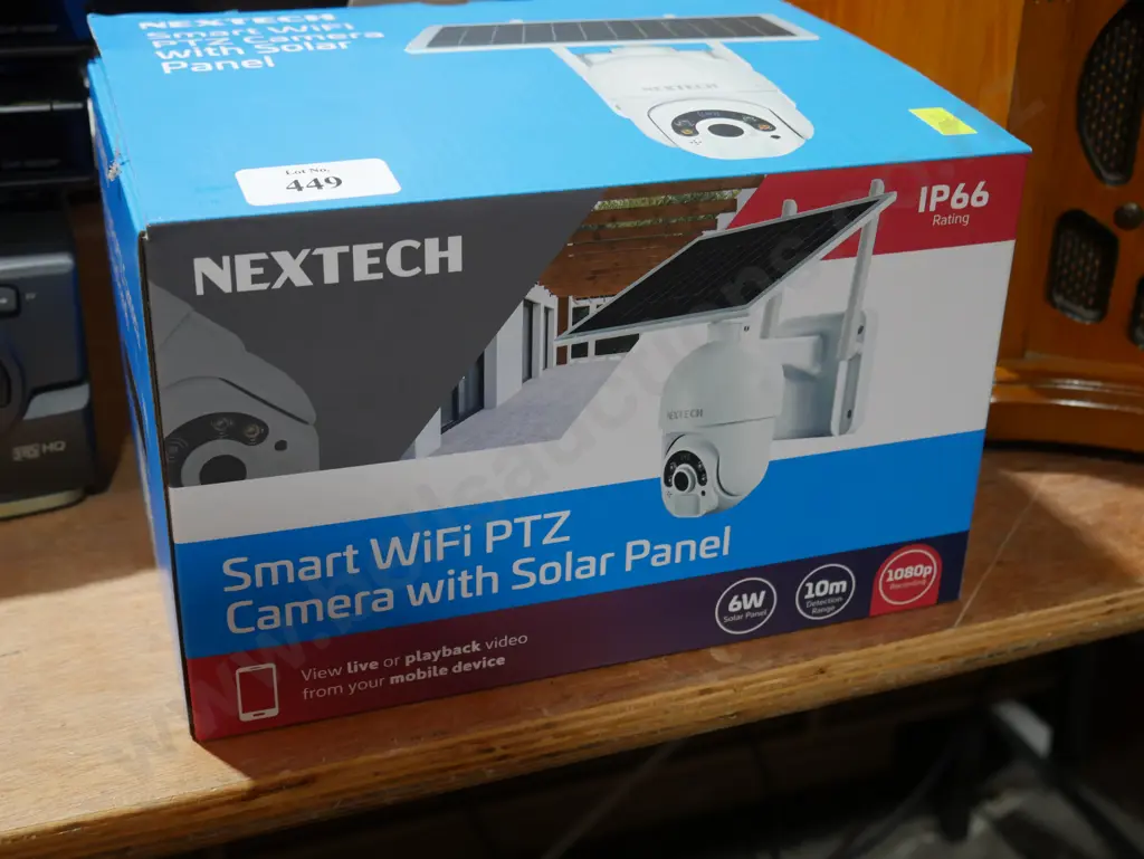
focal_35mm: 48
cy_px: 430
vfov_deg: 30.3
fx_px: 1587
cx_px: 572
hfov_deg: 39.6
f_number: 5.2
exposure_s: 1/60
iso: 640
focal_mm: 24
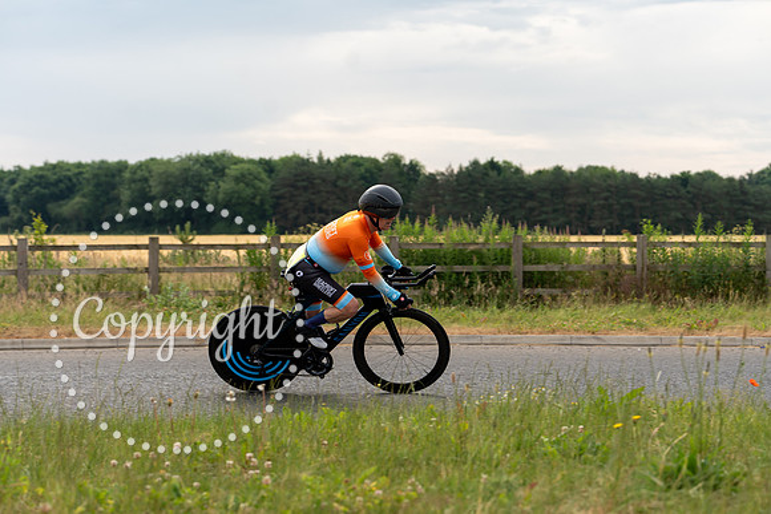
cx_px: 386
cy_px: 257
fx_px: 1799
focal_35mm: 84
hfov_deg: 24.2
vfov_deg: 16.3
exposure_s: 1/800
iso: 160
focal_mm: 84
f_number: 4
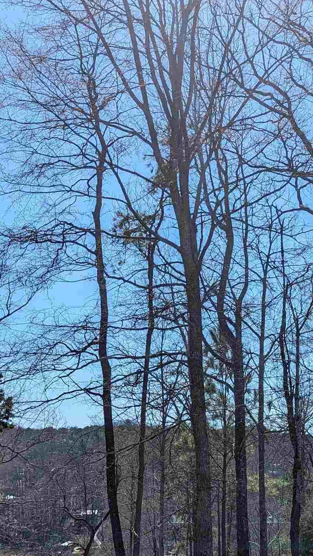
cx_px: 205
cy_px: 429
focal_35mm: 57
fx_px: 841
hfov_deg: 21.0
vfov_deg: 35.6
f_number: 1.85
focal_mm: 6.81
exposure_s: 1/2899
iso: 44
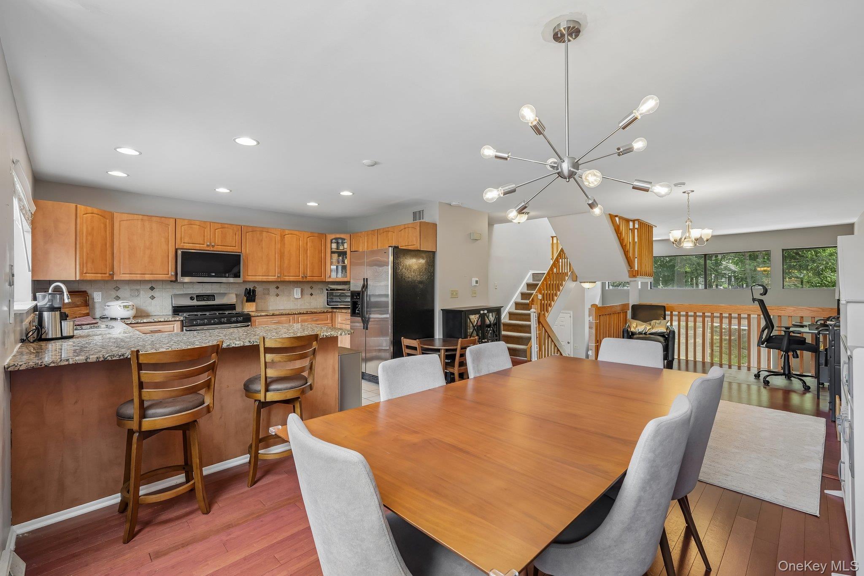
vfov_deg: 73.7
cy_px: 288
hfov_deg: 96.7
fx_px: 384
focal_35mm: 16
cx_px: 432
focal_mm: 16
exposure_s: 1/15
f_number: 9
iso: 400
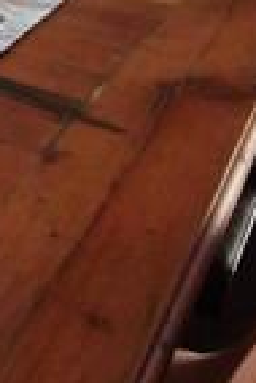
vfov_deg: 23.3
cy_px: -129
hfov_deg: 14.8
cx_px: -253
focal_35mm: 76
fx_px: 809
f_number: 2.2
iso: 400
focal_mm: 1.74
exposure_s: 1/30
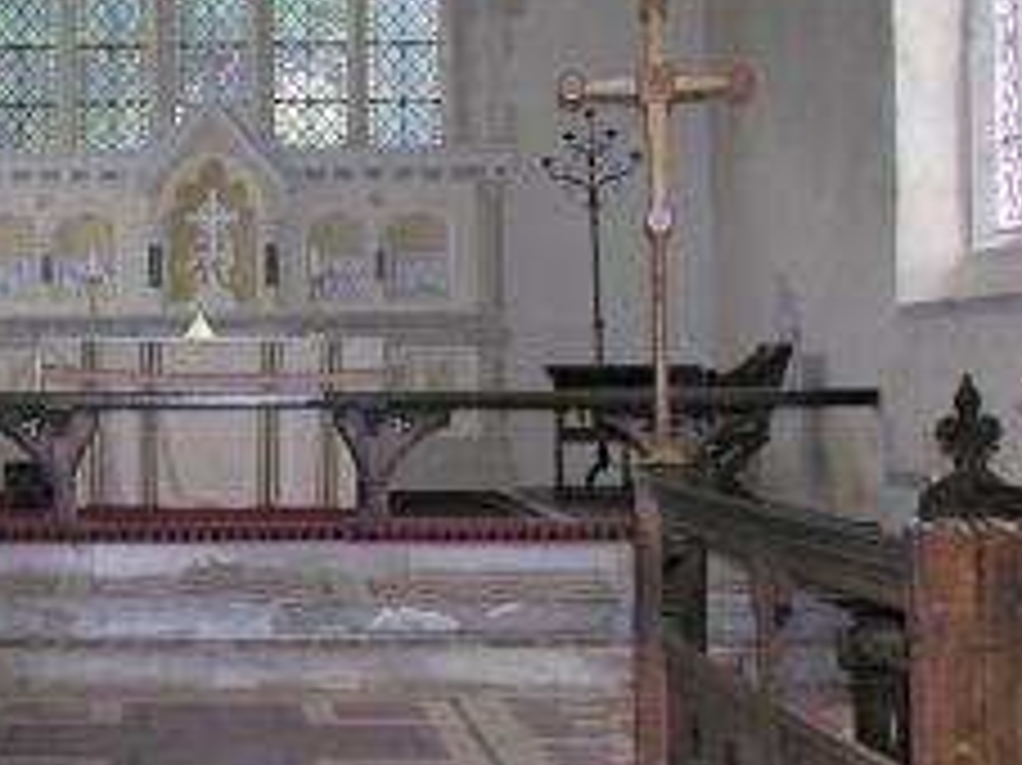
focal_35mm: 71
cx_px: 113
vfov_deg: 20.6
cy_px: 209
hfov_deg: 26.5
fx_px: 2095
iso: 103
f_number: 2.8
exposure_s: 1/60.1
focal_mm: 8.9
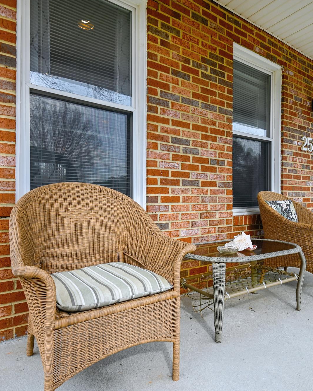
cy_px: 195
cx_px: 174
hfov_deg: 60.7
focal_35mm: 23
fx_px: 266
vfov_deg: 72.6
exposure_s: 1/250
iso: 200
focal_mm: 16
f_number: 5.6
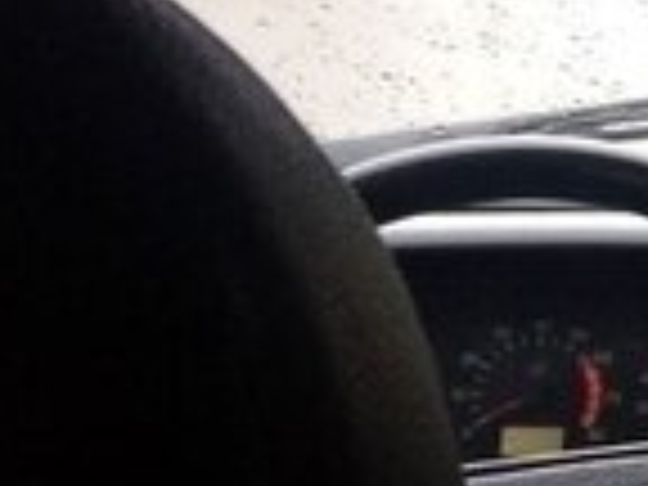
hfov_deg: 12.4
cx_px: 1431
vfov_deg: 11.1
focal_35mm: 133
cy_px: 97
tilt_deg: -0.7
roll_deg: +0.9
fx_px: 2490
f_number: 2.2
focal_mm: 4.15
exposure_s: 1/33
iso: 100
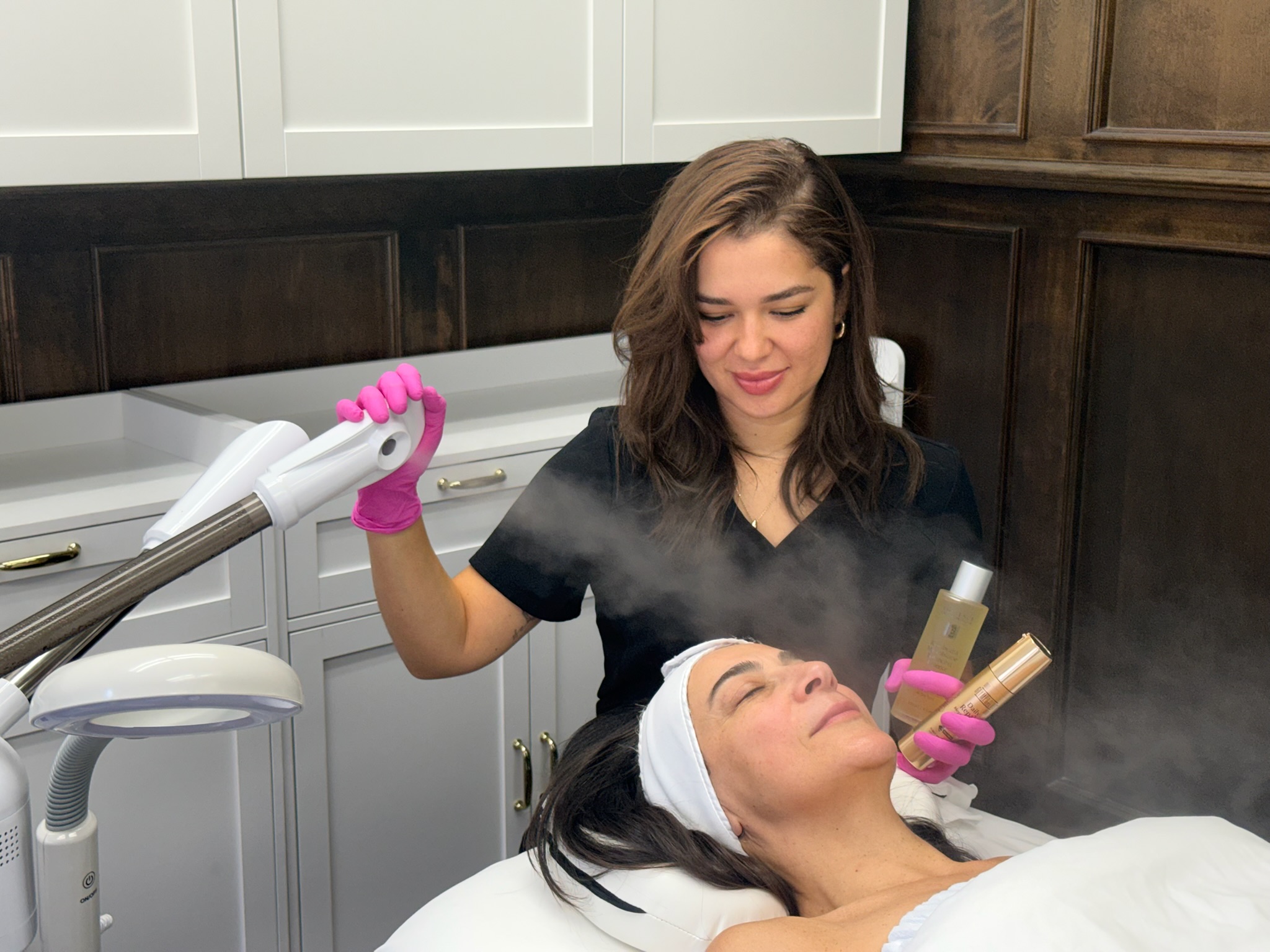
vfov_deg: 30.3
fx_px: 1761
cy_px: 476
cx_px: 635
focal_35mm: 48
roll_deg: -0.4
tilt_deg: -12.8
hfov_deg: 39.7
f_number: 1.78
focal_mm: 6.76
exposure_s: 1/60
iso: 64
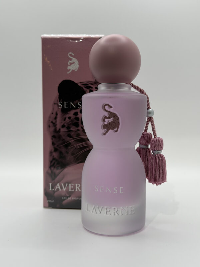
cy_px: 134
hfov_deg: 30.3
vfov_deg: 39.7
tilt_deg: -3.4
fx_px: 370
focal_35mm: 48
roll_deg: -0.6
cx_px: 100
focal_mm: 6.76
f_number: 1.78
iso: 64
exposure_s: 1/293
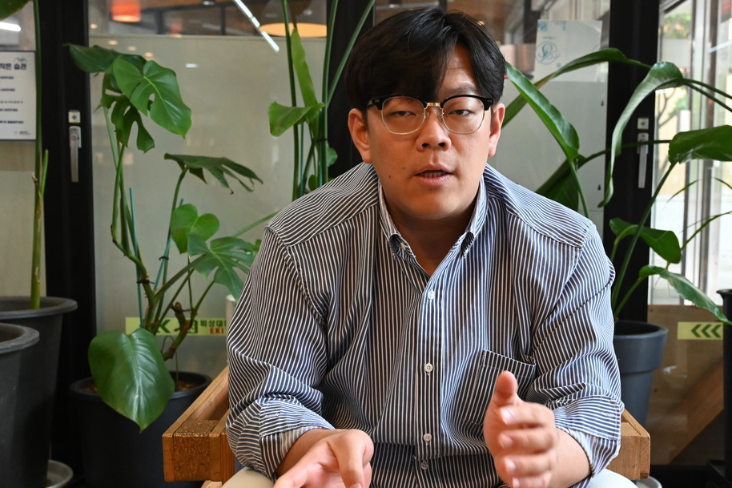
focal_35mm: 49
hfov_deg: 40.3
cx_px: 420
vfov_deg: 27.4
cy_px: 300
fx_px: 996
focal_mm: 35
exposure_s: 1/125
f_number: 5.6
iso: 4000
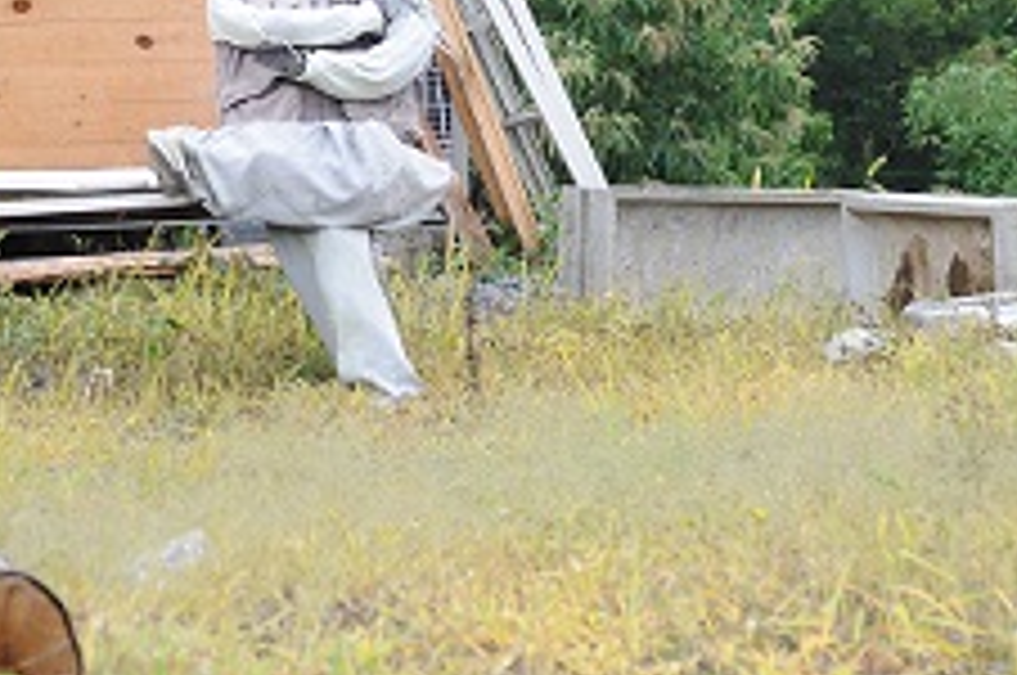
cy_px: -97
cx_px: 189
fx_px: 4598
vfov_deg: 8.3
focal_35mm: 163
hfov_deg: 12.6
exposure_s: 1/250
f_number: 8
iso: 800
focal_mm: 66
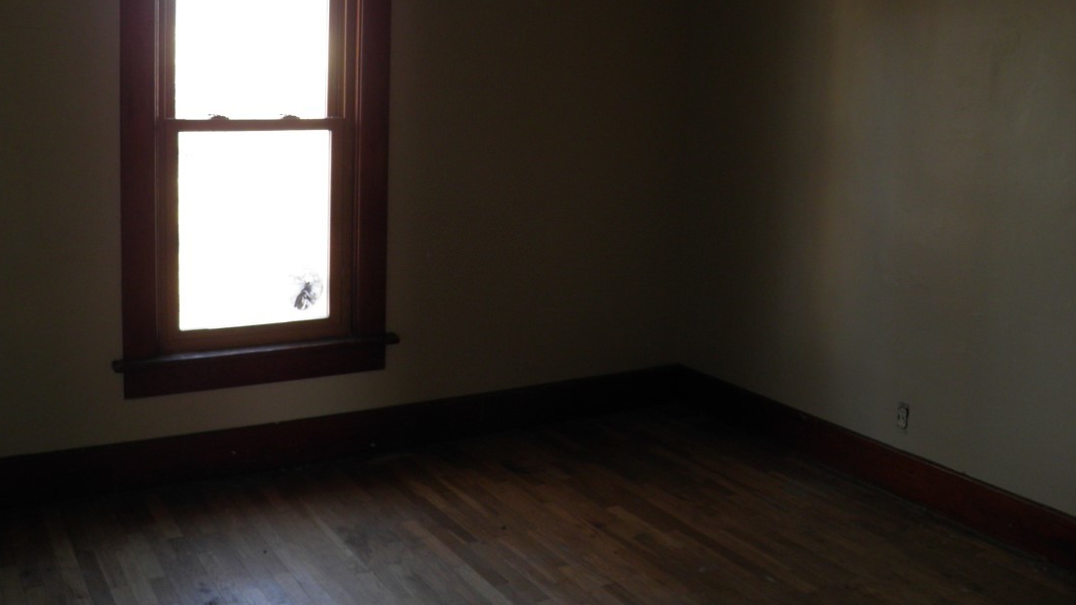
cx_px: 448
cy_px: 153
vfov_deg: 32.2
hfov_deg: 55.0
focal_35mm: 36
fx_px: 1027
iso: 100
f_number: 2.8
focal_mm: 4.9
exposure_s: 1/30
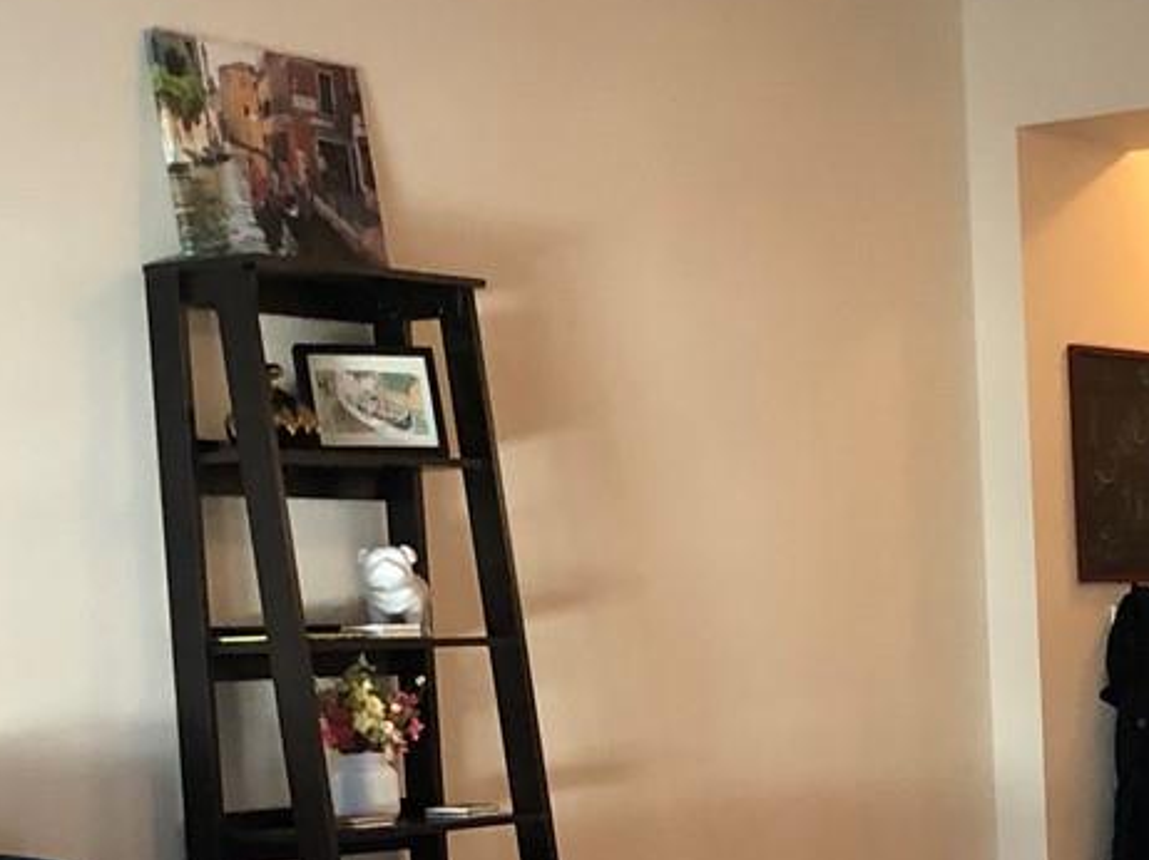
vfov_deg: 14.9
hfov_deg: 19.7
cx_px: 1134
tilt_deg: -6.0
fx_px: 3218
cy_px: 937
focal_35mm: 97
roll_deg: +2.6
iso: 80
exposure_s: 1/15
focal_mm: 4
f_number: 1.8
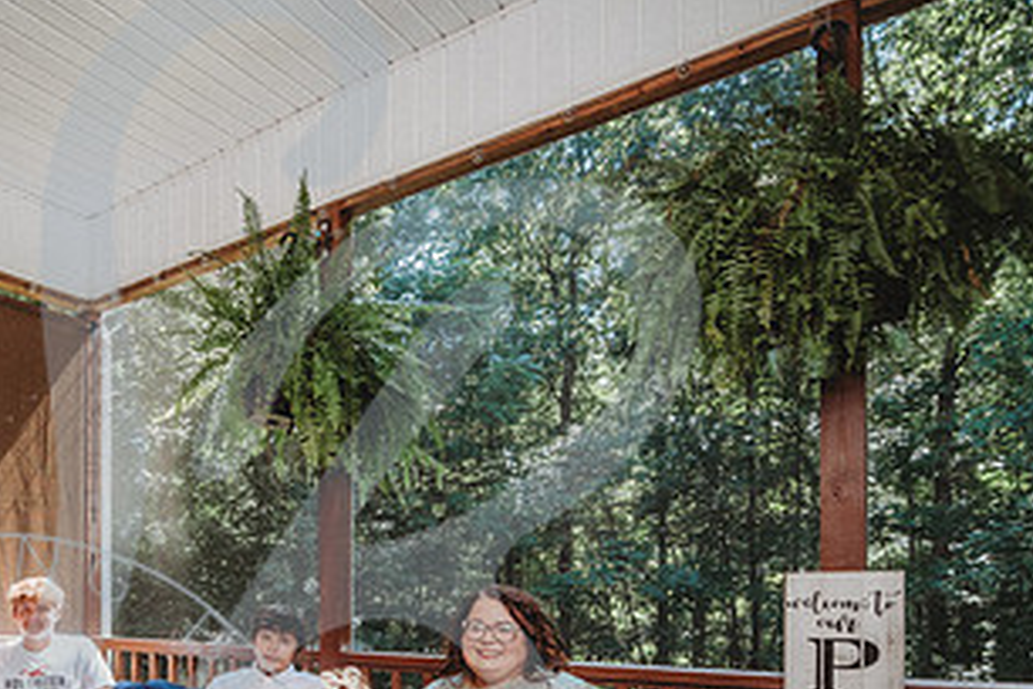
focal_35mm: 27
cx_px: 175
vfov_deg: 44.4
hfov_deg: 60.7
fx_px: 775
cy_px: 596
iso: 320
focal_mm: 14
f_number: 2.8
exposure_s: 1/500
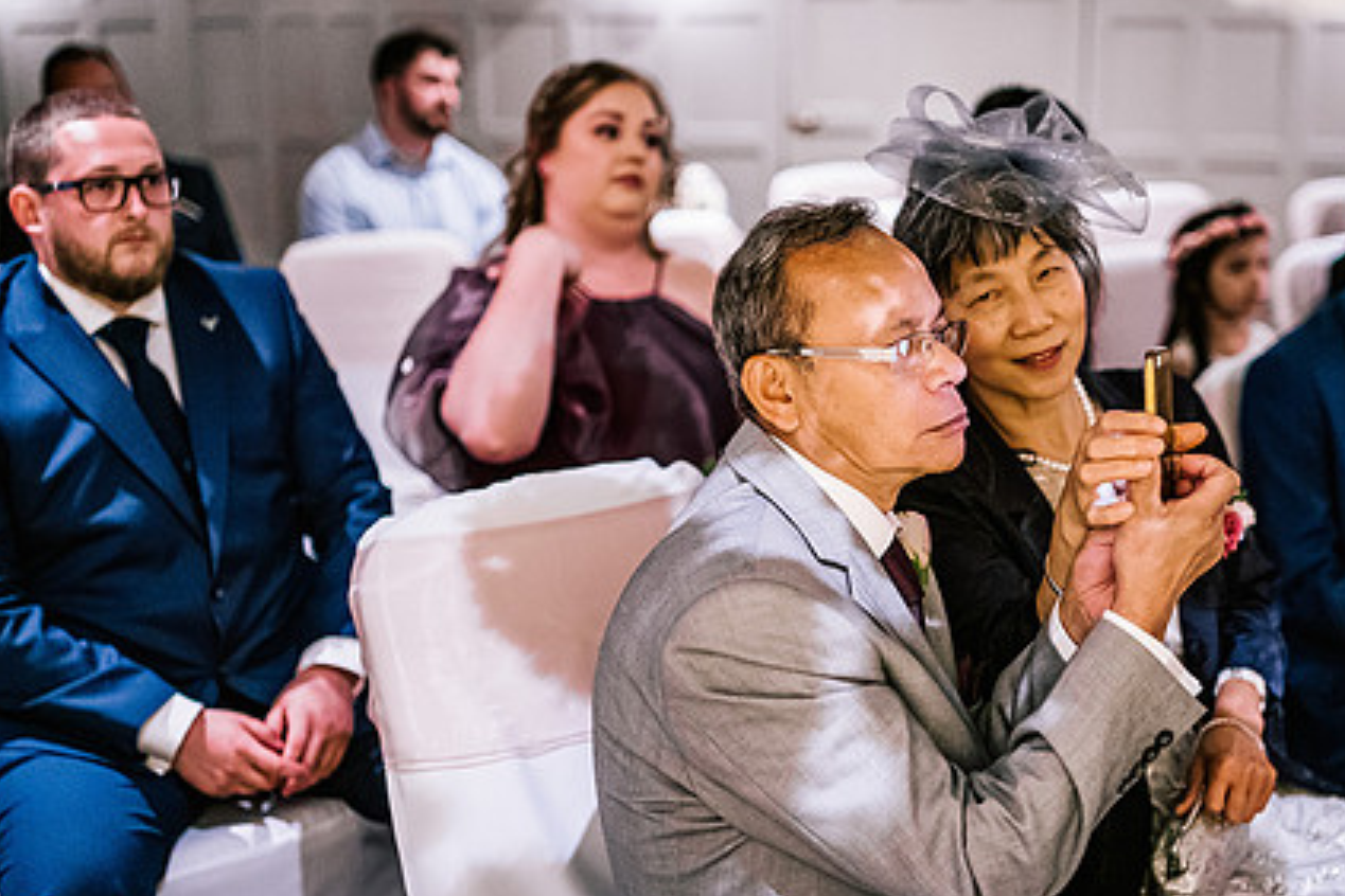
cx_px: 855
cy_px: 456
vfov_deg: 28.1
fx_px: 1793
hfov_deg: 40.8
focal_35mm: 48
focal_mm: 35
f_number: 1.4
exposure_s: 1/250
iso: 5000
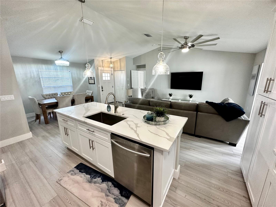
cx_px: 138
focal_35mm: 14
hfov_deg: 102.1
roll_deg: -0.6
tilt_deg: -13.5
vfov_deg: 85.7
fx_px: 112
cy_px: 104
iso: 200
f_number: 2.2
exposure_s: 1/120
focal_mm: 2.22
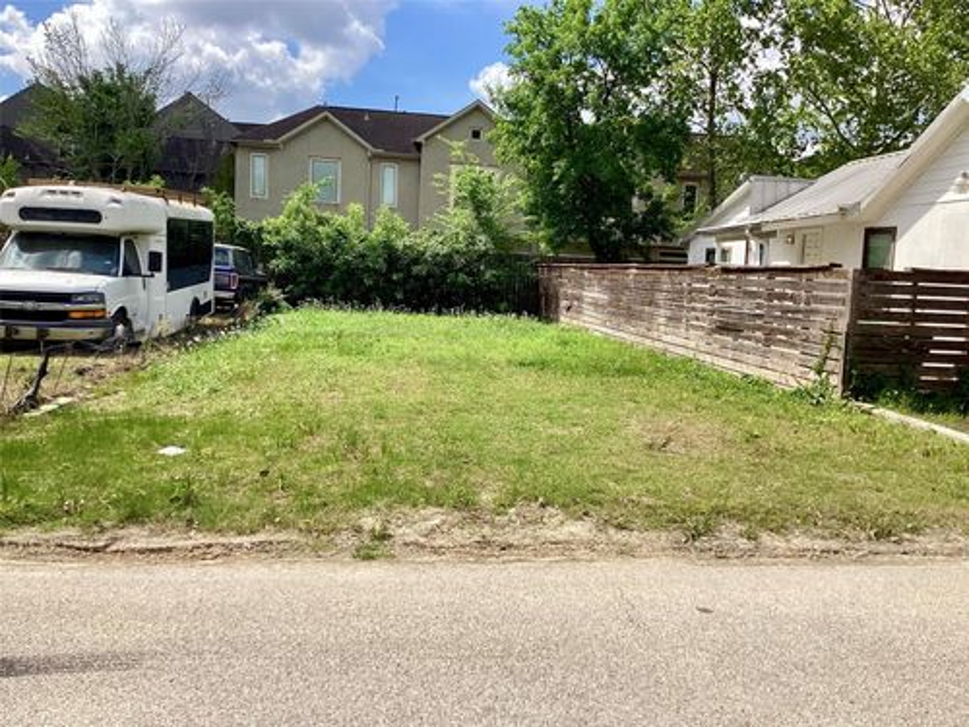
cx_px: 484
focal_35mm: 31
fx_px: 868
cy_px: 364
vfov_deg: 45.4
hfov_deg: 58.4
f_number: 2.4
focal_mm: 3.3
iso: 25
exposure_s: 1/1335
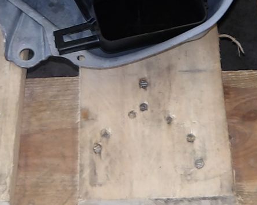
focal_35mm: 121
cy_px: -59
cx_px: 143
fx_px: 921
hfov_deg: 15.9
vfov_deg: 12.4
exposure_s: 1/36
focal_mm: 4.9
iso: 100
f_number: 3
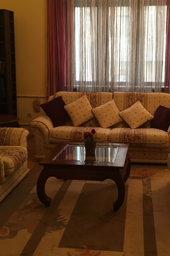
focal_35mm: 46
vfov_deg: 42.7
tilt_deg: -9.7
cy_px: 118
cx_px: 105
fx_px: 326
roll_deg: -0.6
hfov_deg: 29.1
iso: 200
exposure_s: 1/33
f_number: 2.2
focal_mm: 4.15
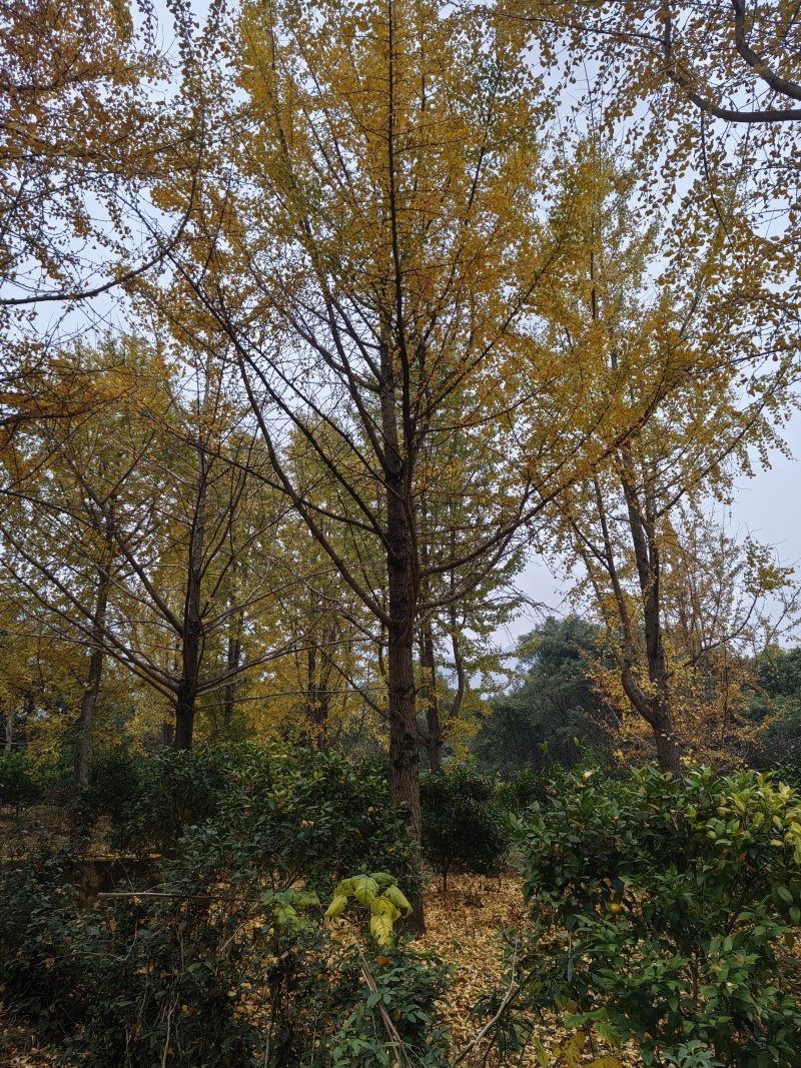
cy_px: 534
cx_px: 400
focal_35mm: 27
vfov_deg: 65.3
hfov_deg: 51.3
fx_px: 833
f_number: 1.9
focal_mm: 5.52
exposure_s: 1/1043
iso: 50
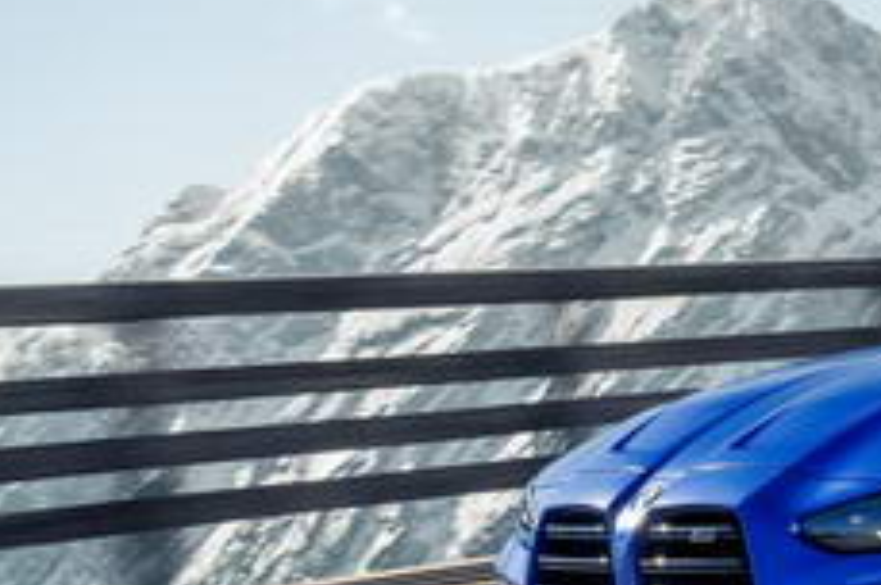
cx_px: 1204
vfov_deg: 13.8
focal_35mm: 99
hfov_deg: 18.9
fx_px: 2419
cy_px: 260
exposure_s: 1/40
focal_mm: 31
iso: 100
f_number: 10
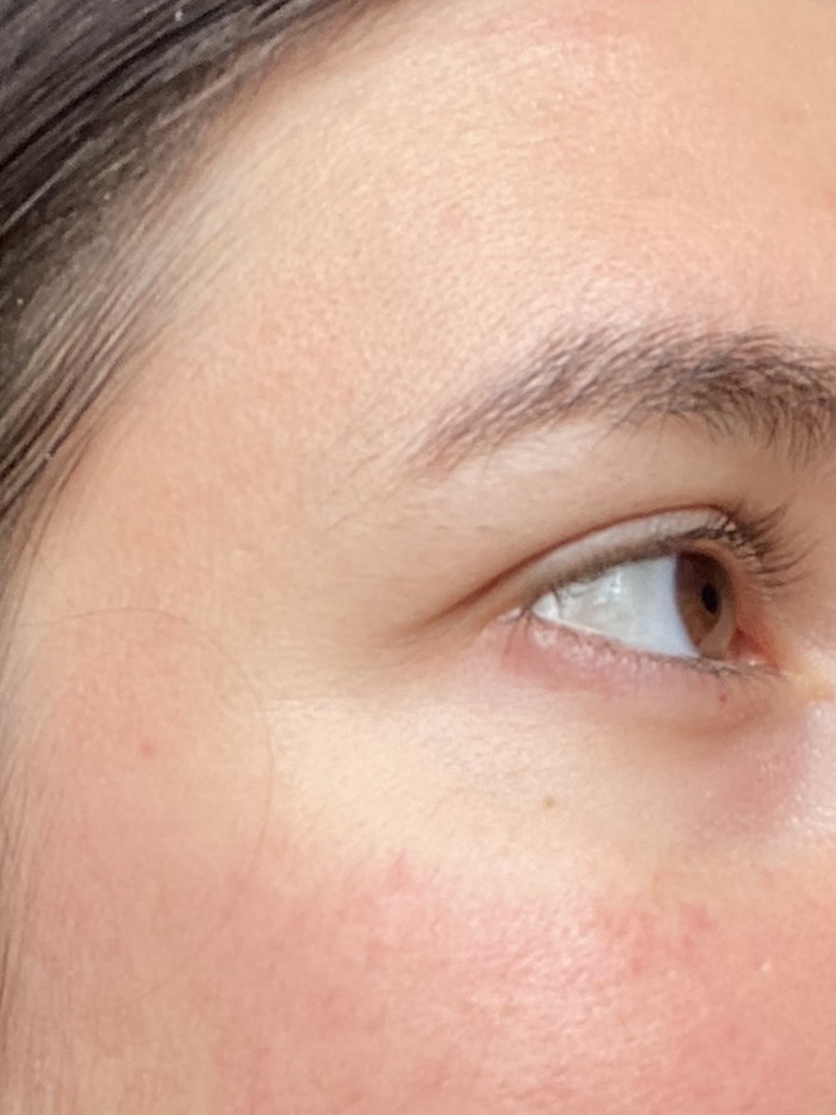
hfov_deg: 18.9
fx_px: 2512
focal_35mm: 78
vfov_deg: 24.6
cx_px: 347
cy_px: 913
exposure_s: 1/122
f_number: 2.2
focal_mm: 2.71
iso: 40
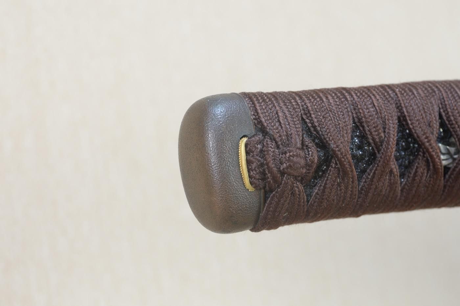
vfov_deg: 10.7
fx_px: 1628
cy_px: 153
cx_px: 230
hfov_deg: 16.1
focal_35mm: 128
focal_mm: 85
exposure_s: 1/1.6
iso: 400
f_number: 11
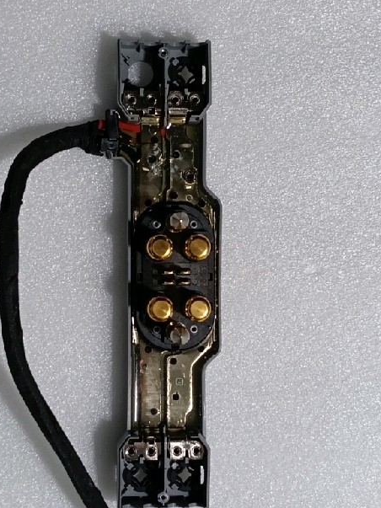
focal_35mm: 73
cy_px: 293
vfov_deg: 26.6
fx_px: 1072
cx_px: 174
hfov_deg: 20.2
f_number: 1.8
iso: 125
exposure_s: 1/30
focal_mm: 3.98
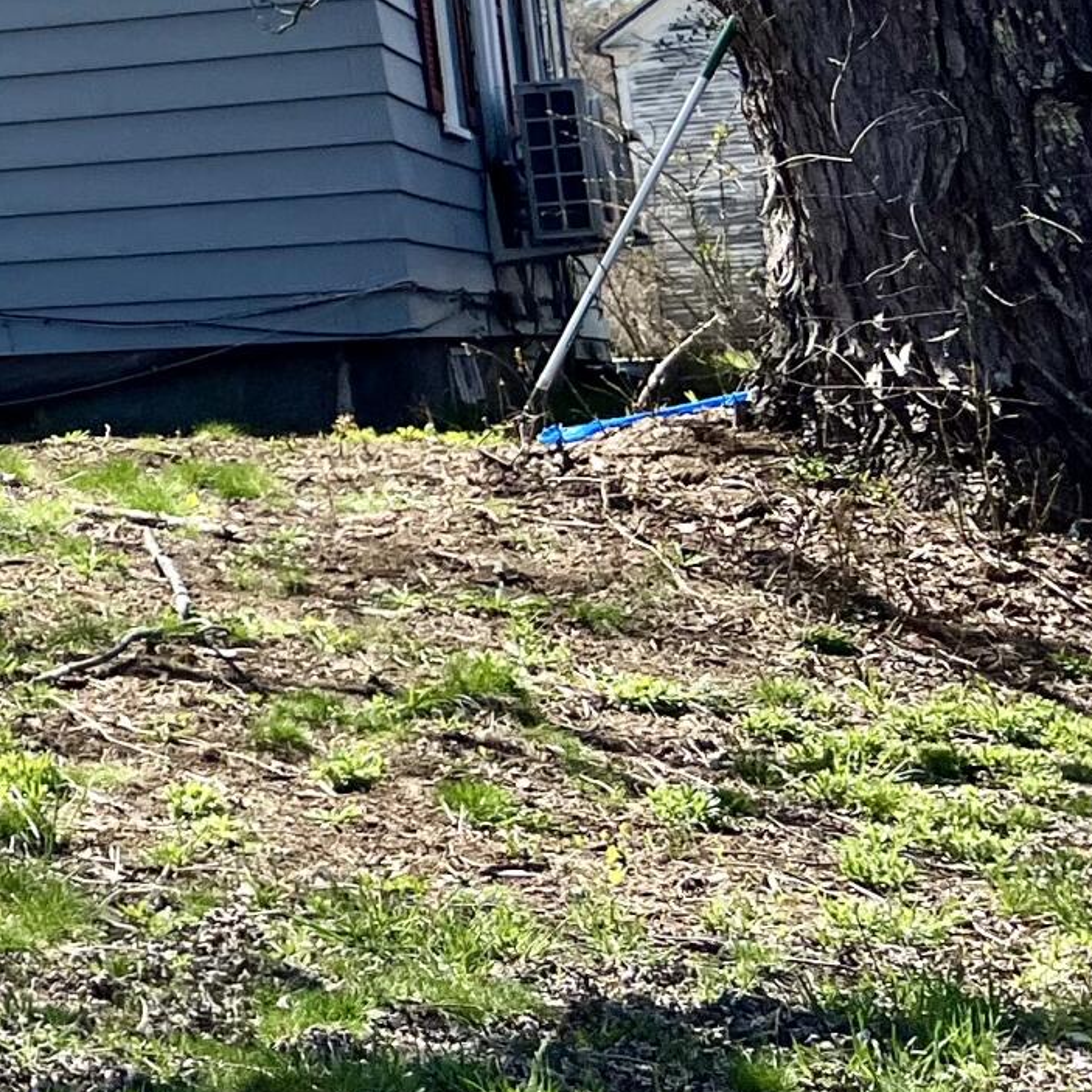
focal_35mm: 98
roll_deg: +1.2
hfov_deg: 14.2
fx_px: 3498
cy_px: -96
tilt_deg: +9.1
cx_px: -1227
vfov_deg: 17.2
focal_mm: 5.7
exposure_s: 1/3356
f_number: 1.5
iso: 50
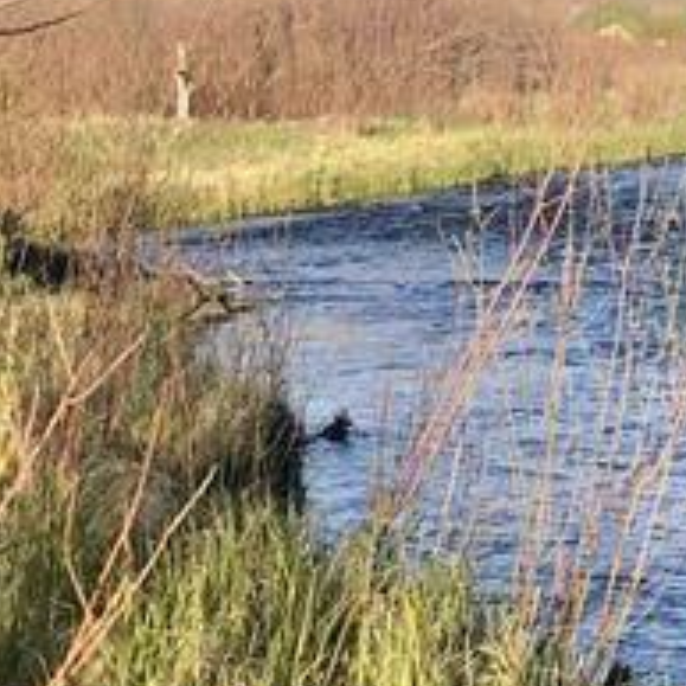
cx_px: 1077
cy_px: 341
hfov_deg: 12.6
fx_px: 2937
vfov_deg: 13.3
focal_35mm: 131
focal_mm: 3.99
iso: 20
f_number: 1.8
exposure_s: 1/1033
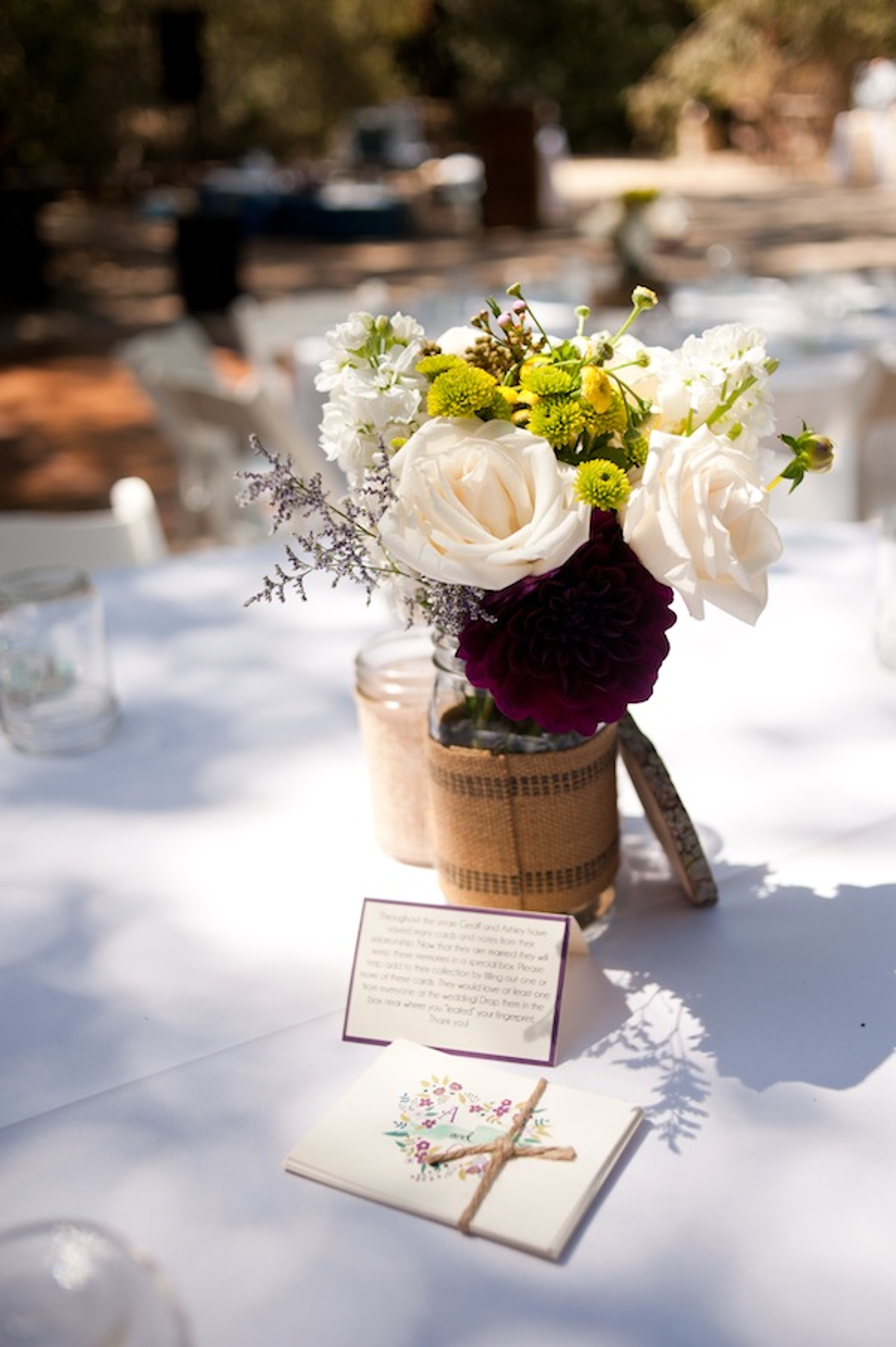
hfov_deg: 37.8
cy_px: 674
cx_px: 448
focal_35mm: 35
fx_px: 1309
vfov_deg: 54.5
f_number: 2.8
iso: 320
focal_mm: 35
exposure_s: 1/2500
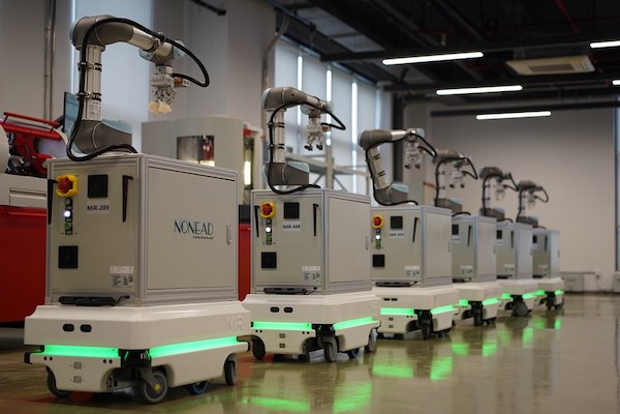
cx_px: 310
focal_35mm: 55
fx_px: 947
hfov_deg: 36.2
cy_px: 207
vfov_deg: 24.6
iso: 400
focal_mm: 55
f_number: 2.5
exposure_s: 1/160
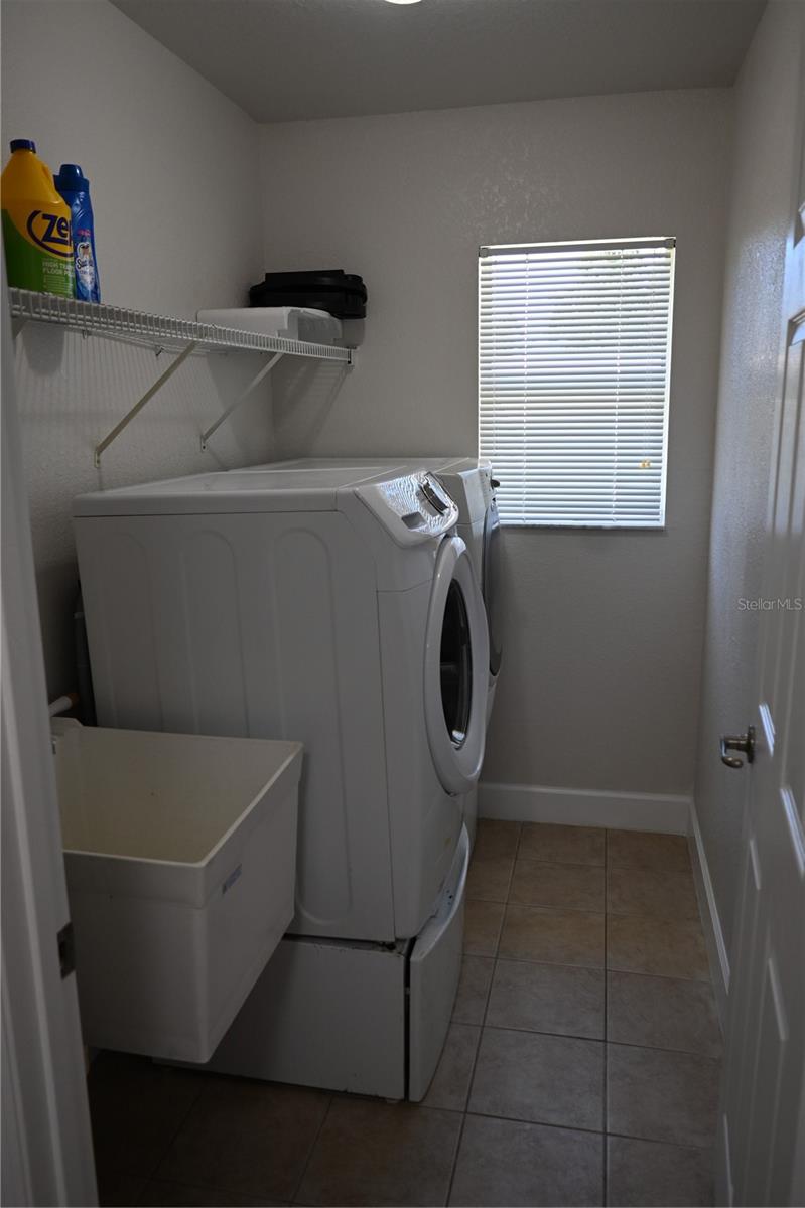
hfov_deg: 47.9
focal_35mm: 27
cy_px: 604
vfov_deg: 67.4
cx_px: 402
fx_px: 906
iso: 400
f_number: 3.5
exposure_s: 1/200
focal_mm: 18
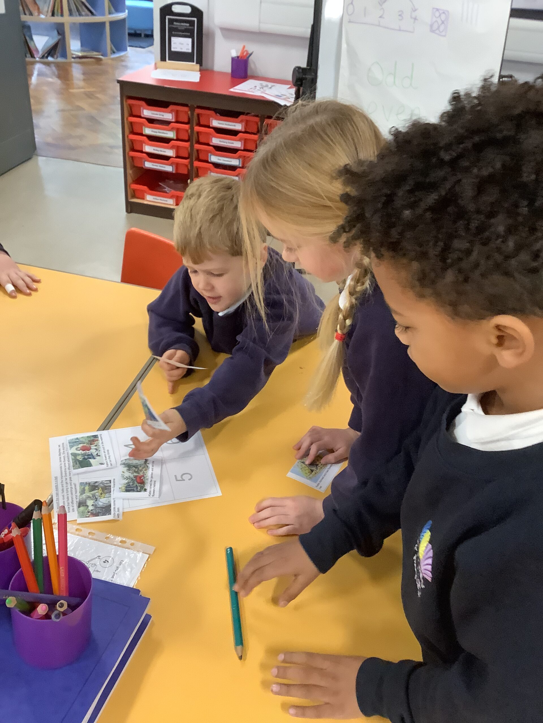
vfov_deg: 58.4
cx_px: 272
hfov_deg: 45.4
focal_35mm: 31
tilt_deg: -34.5
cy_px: 362
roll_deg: -5.2
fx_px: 648
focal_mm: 3.3
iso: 320
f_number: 2.4
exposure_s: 1/60
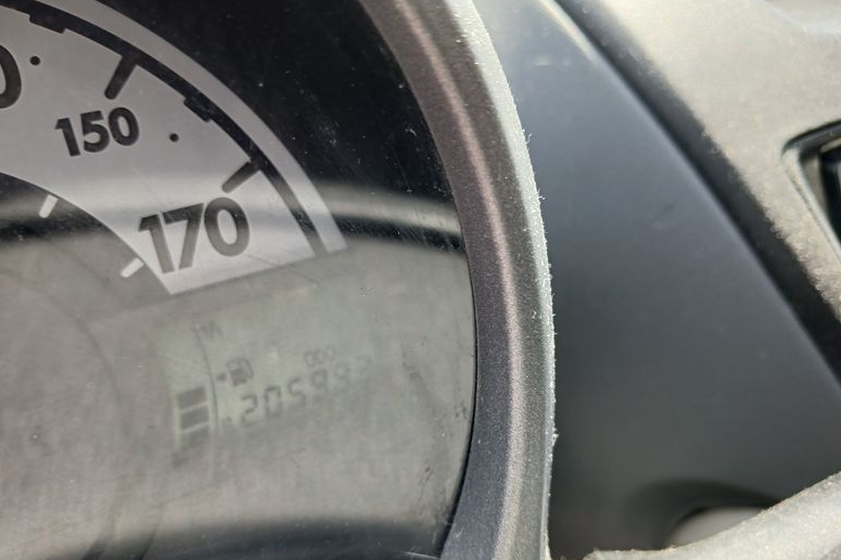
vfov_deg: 44.8
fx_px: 677
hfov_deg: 63.7
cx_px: 418
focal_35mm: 29
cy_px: 318
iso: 32
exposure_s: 1/50
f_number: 1.8
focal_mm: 3.98
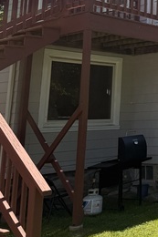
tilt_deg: +11.8
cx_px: 297
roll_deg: +1.9
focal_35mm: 64
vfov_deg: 30.4
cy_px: 36
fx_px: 422
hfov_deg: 16.9
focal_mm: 6.76
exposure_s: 1/3279
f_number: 1.78
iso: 80
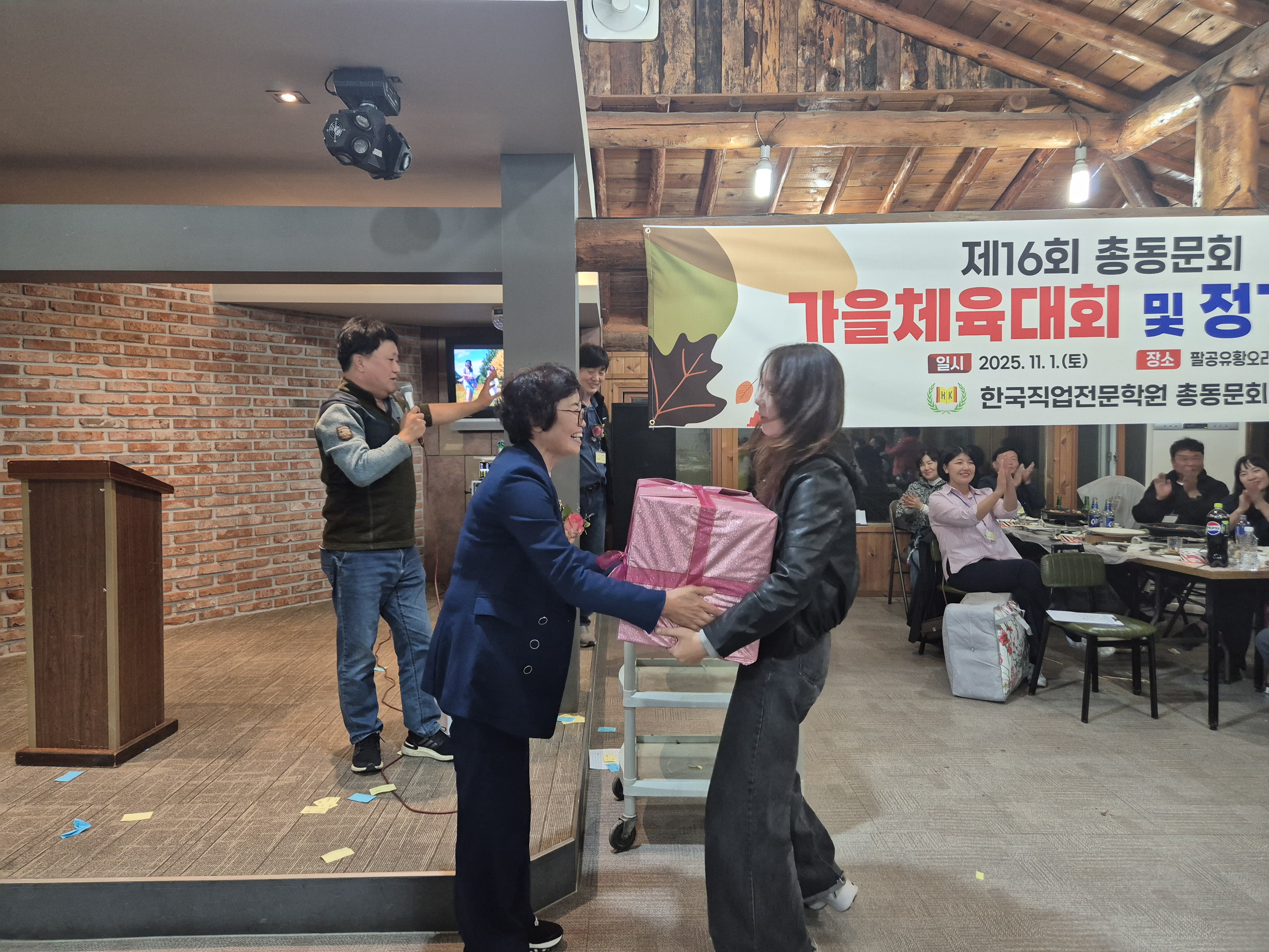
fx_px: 843
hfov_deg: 73.9
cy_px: 476
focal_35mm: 23
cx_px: 634
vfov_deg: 58.9
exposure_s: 1/120
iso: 500
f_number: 1.8
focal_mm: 5.4
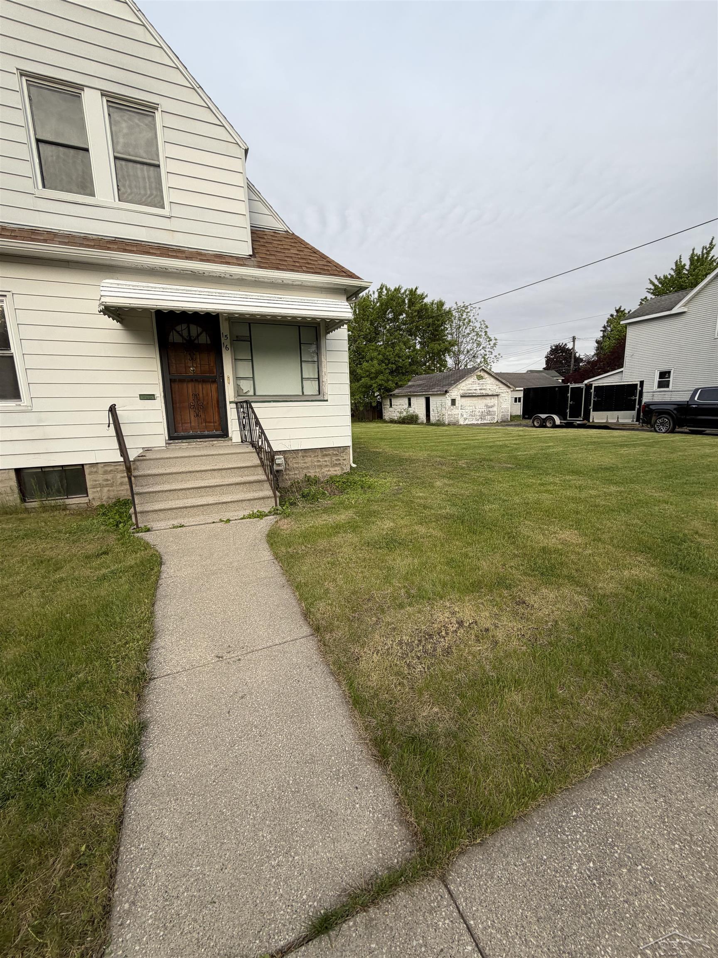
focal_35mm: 14
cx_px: 359
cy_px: 479
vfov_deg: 102.1
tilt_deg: -9.4
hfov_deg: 85.7
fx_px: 387
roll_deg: +0.6
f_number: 2.2
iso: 40
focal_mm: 2.22
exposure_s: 1/221
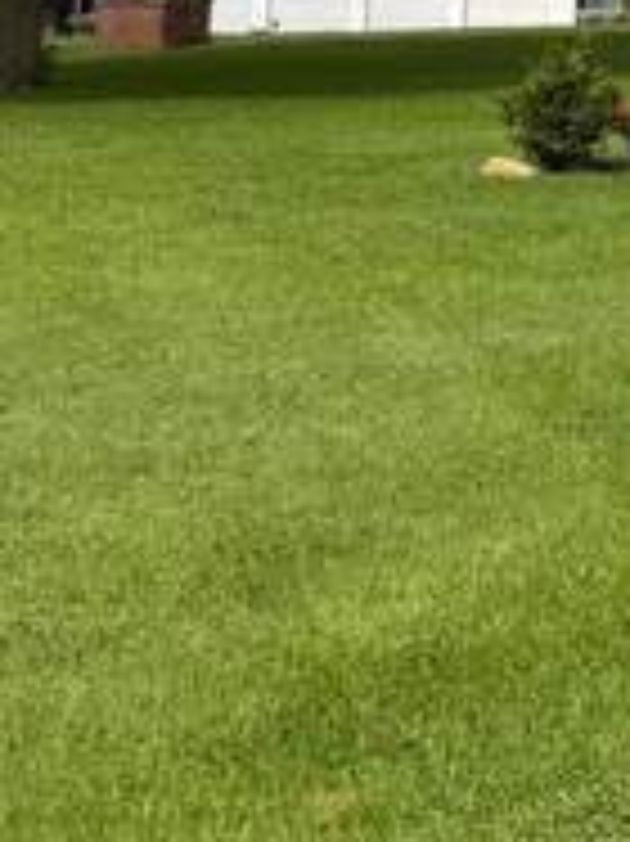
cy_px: -203
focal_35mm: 123
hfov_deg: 11.9
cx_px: 576
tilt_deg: +3.3
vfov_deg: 15.4
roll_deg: -0.5
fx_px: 2988
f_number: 1.78
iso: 80
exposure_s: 1/6711
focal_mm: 6.76
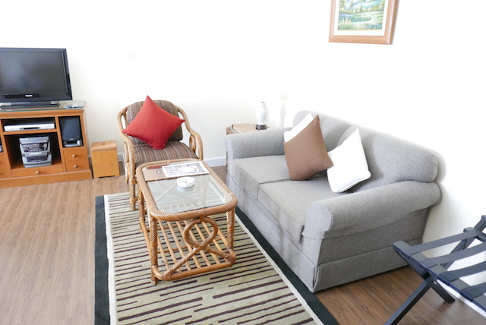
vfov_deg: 53.2
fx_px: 324
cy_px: 162
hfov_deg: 73.7
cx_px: 243
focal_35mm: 24
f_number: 1.7
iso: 1600
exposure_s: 1/25
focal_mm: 10.9
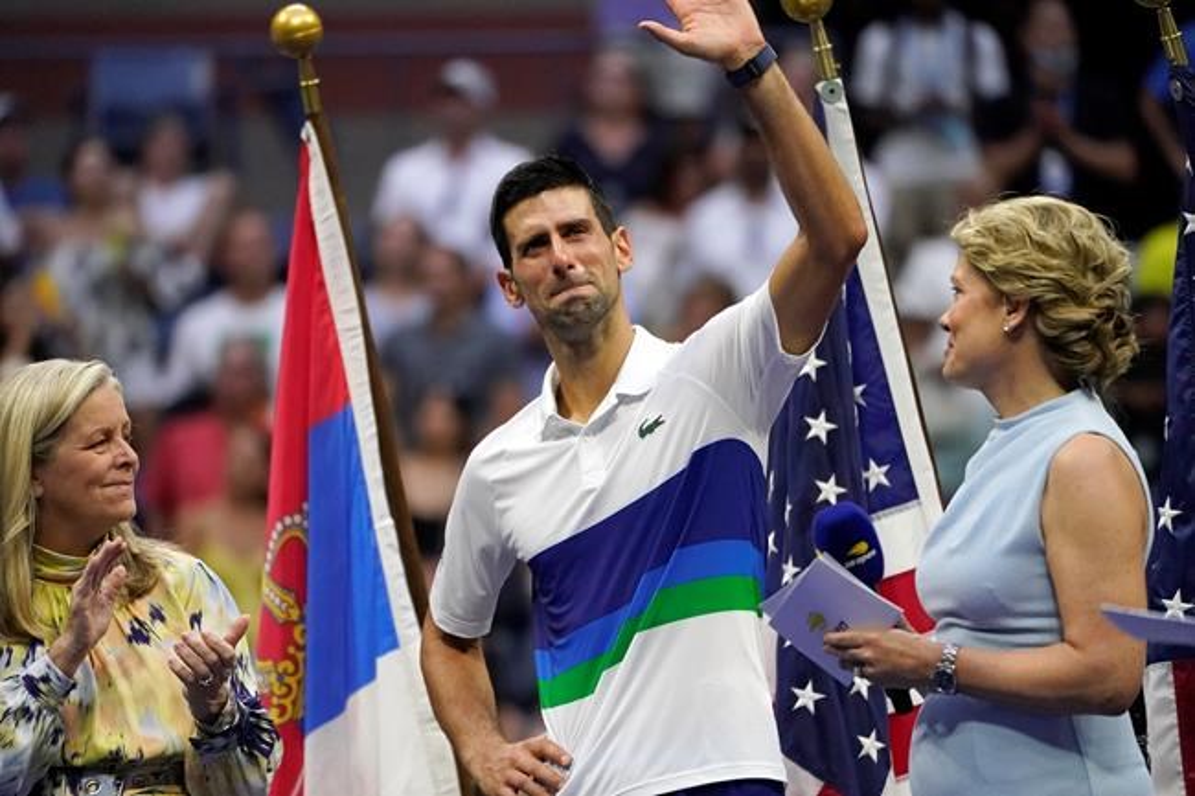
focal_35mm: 400
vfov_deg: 3.4
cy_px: 398
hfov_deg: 5.2
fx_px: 13274
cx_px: 598
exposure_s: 1/1799
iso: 8000
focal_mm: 400
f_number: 5.6
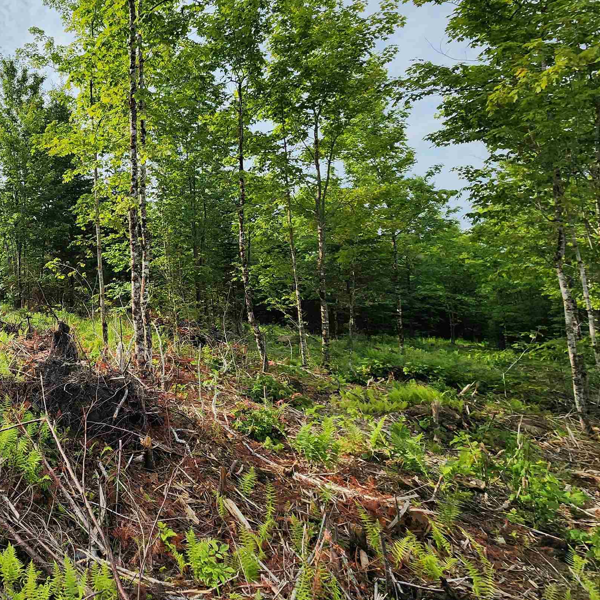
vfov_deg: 69.2
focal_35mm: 22
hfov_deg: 57.1
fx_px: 431
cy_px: 252
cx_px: 33
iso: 50
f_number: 2.2
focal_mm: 2.2
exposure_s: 1/2296
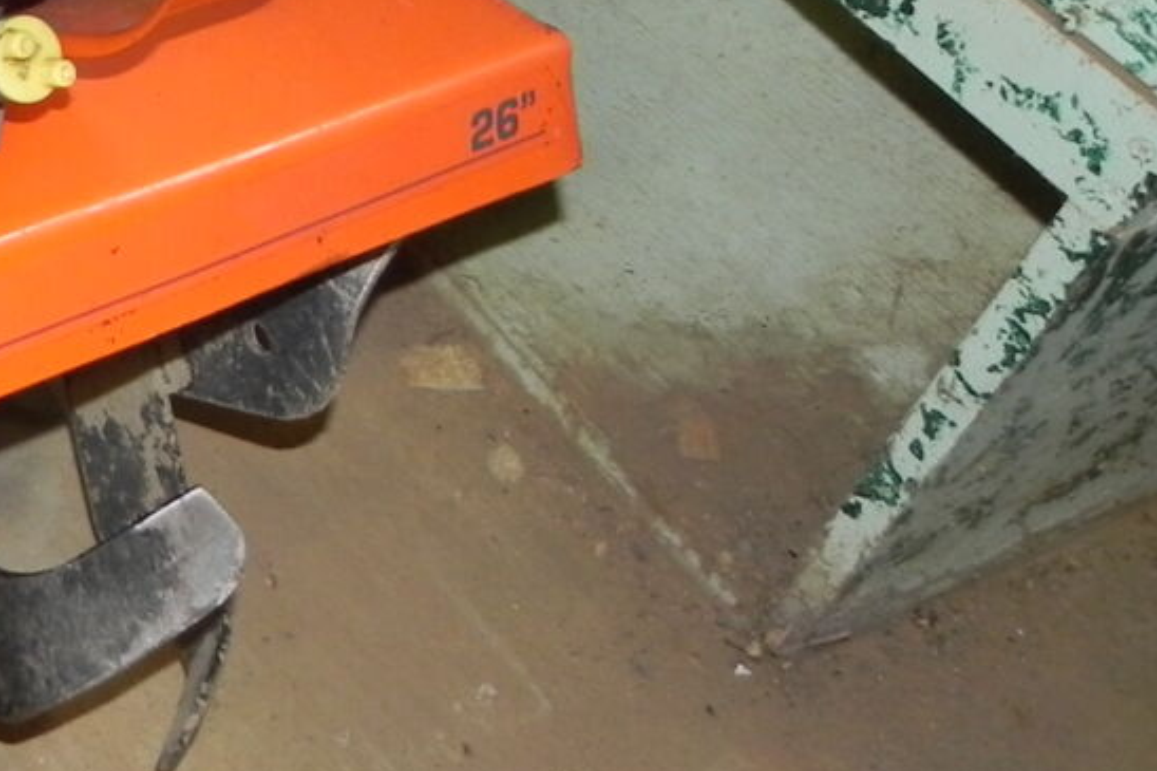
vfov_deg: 16.3
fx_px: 2538
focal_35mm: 79
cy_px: -247
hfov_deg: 22.4
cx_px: -431
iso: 200
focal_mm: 4.6
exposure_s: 1/30
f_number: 2.8
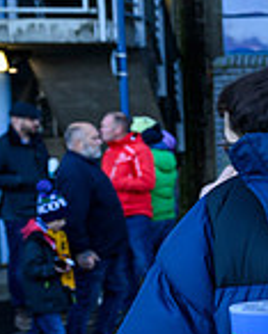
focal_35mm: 138
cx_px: 644
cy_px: 205
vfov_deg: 13.9
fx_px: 1367
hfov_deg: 9.8
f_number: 5.6
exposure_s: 1/250
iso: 500
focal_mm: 37
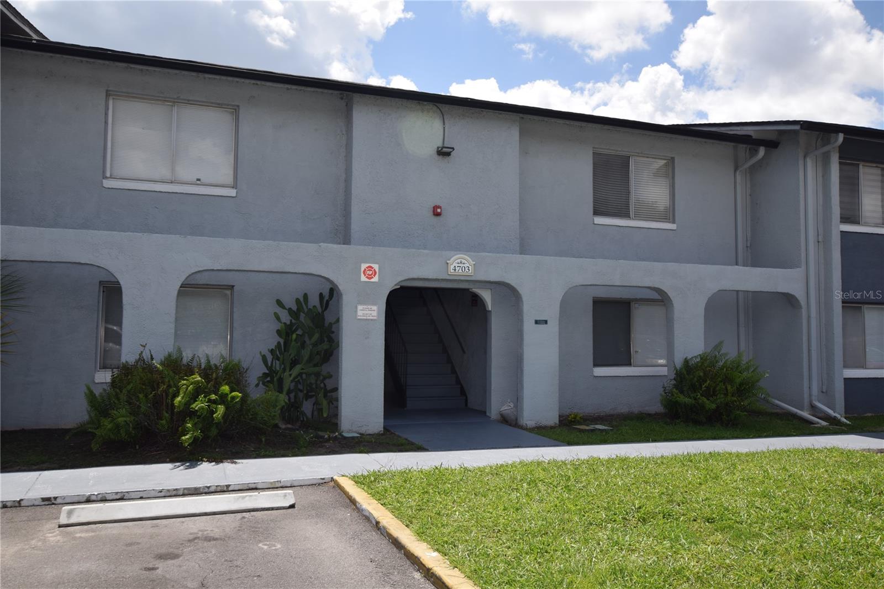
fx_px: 736
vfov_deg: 43.6
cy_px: 294
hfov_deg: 61.9
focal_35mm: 30
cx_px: 442
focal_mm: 20
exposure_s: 1/200
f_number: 10
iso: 100
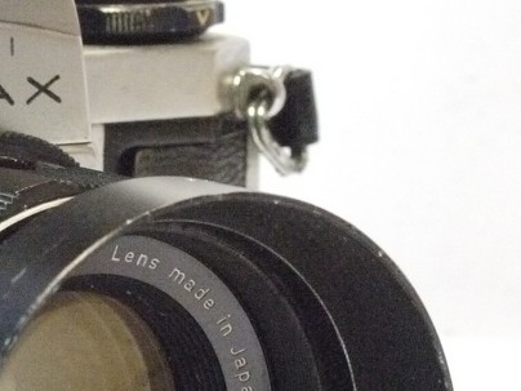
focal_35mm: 178
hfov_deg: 10.8
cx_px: -206
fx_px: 2679
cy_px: 228
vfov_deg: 8.3
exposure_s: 1/60
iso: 3200
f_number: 9
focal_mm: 30
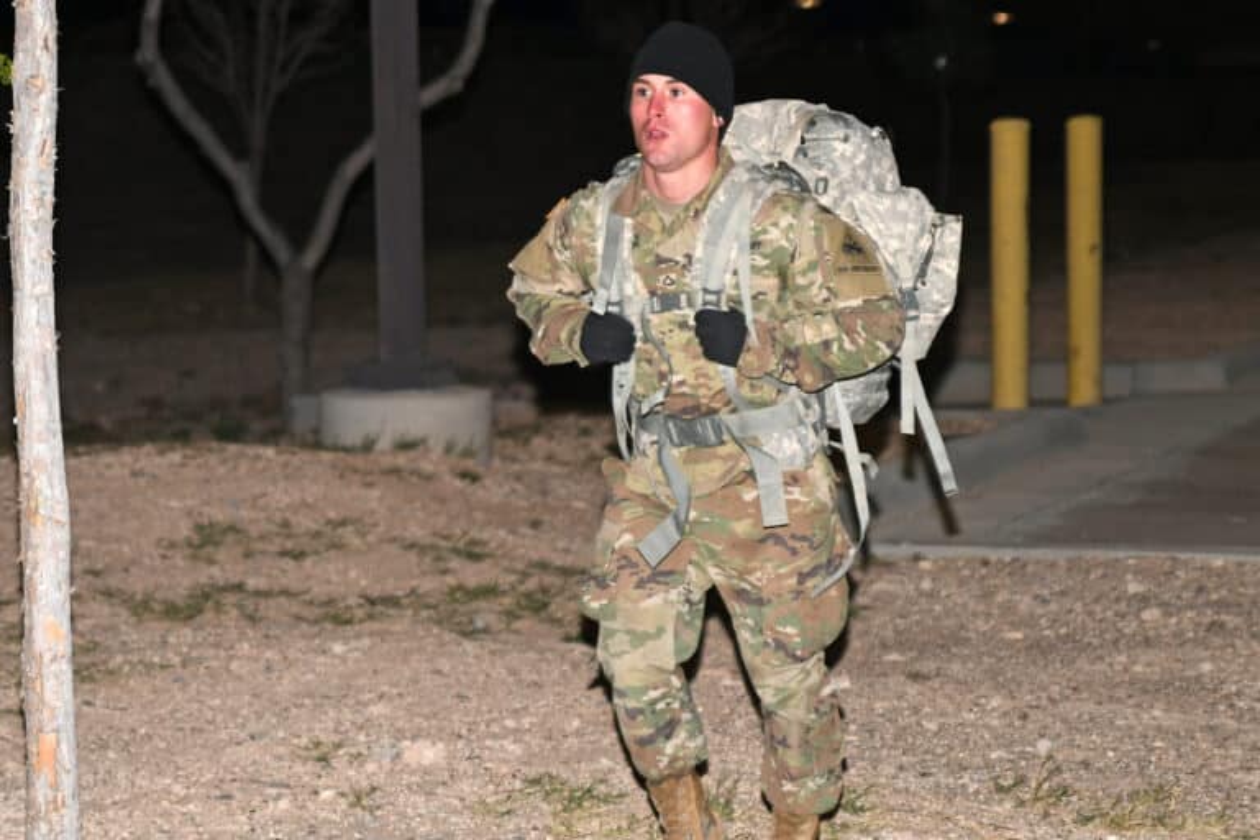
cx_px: 630
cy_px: 420
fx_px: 3675
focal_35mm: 105
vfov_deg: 13.0
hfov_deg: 19.5
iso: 800
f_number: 2.8
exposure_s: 1/160
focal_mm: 70
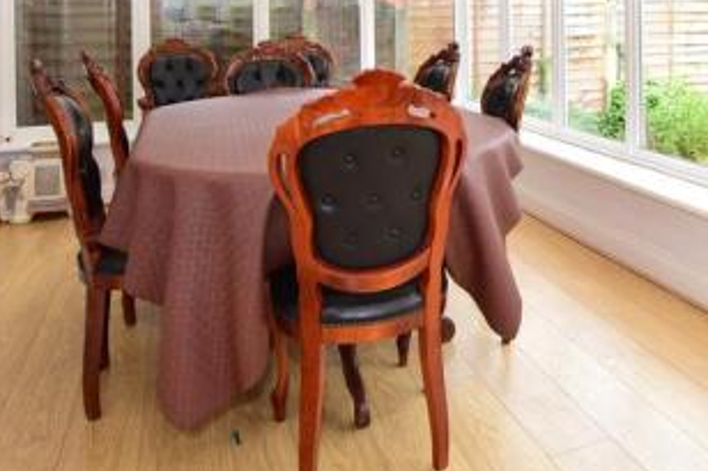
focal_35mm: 32
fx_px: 629
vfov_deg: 37.2
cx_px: 506
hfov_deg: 56.6
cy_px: 13
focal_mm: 10
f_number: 7.1
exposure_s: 1/200
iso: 500
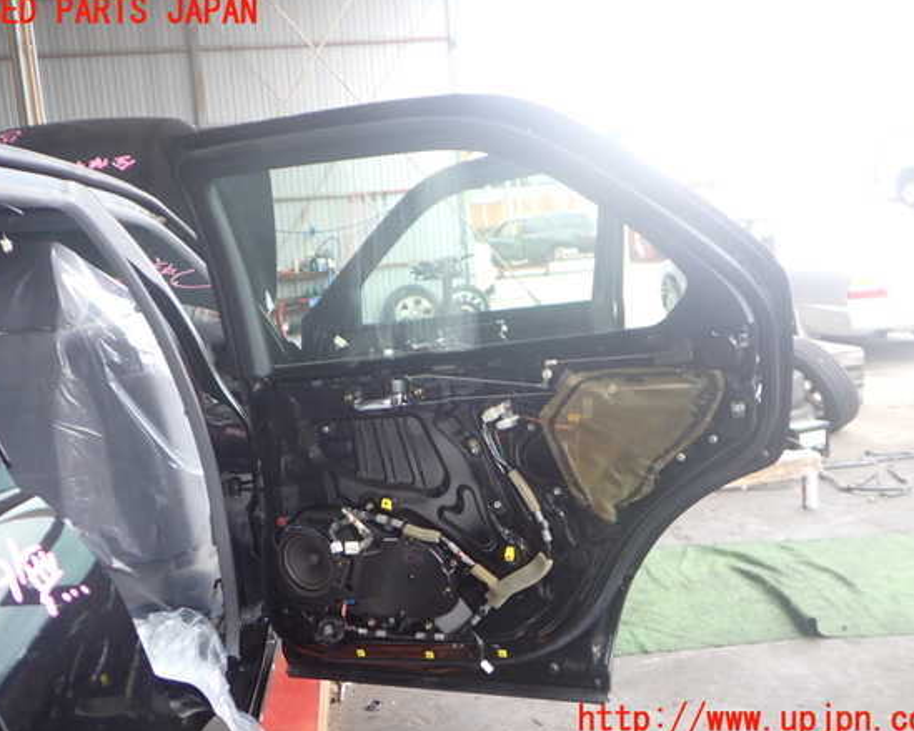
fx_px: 865
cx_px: 455
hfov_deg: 55.7
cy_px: 366
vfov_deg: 45.8
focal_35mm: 32
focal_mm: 5.4
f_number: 2.3
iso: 200
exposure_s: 1/125
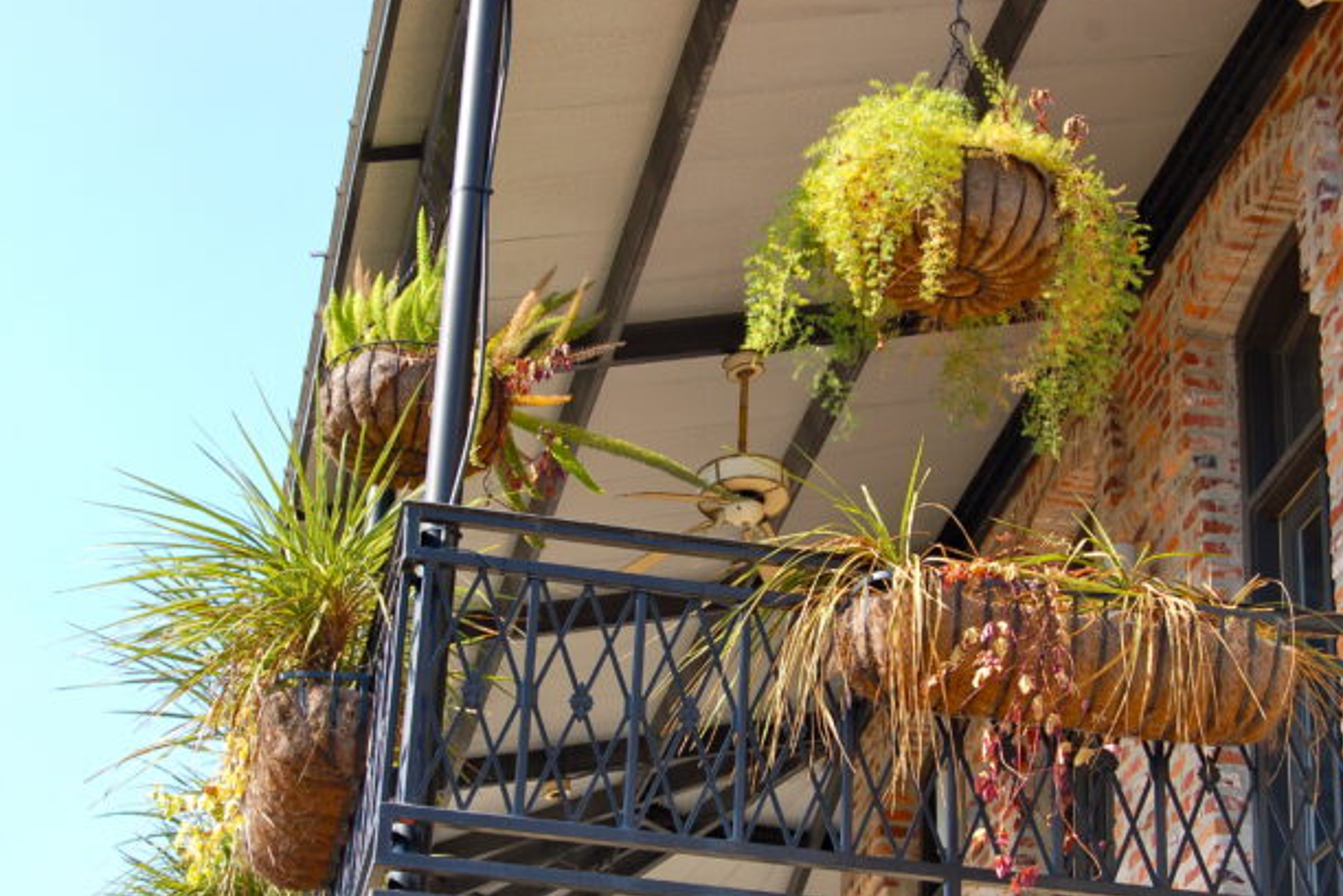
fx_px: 2947
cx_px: 680
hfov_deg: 25.7
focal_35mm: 79
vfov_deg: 17.3
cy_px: 546
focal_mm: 42
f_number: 7.1
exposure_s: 1/200
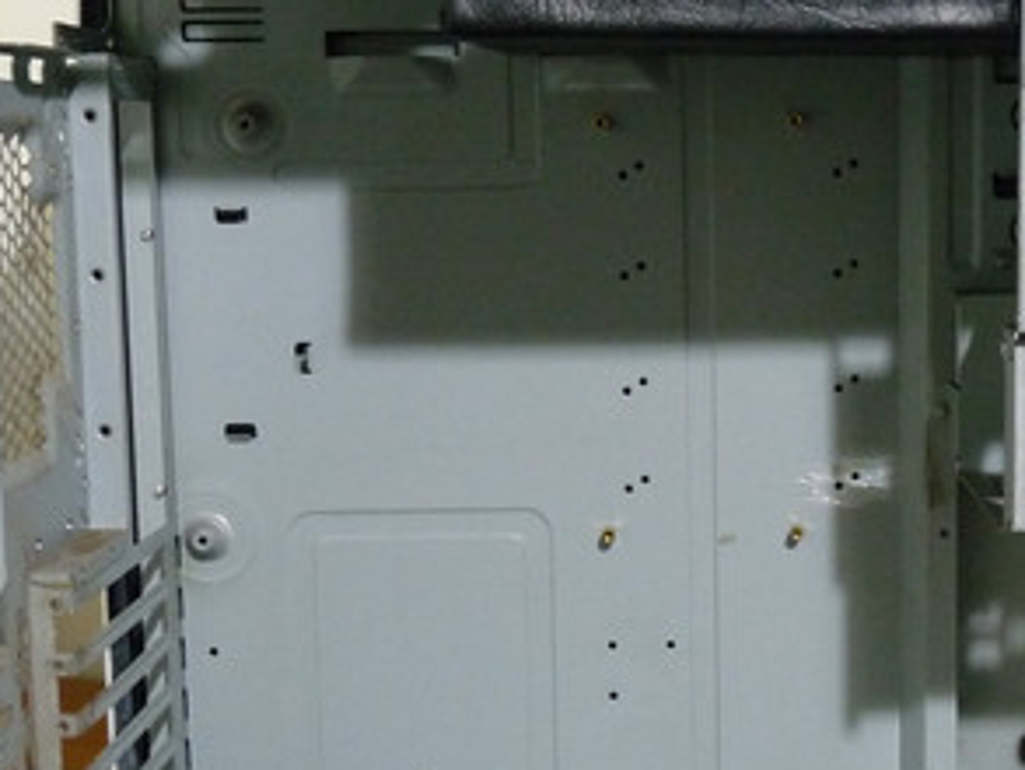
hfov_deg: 32.2
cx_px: 745
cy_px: 364
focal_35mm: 59
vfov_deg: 24.8
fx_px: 1748
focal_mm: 4.8
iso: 400
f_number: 3.2
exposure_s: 1/5
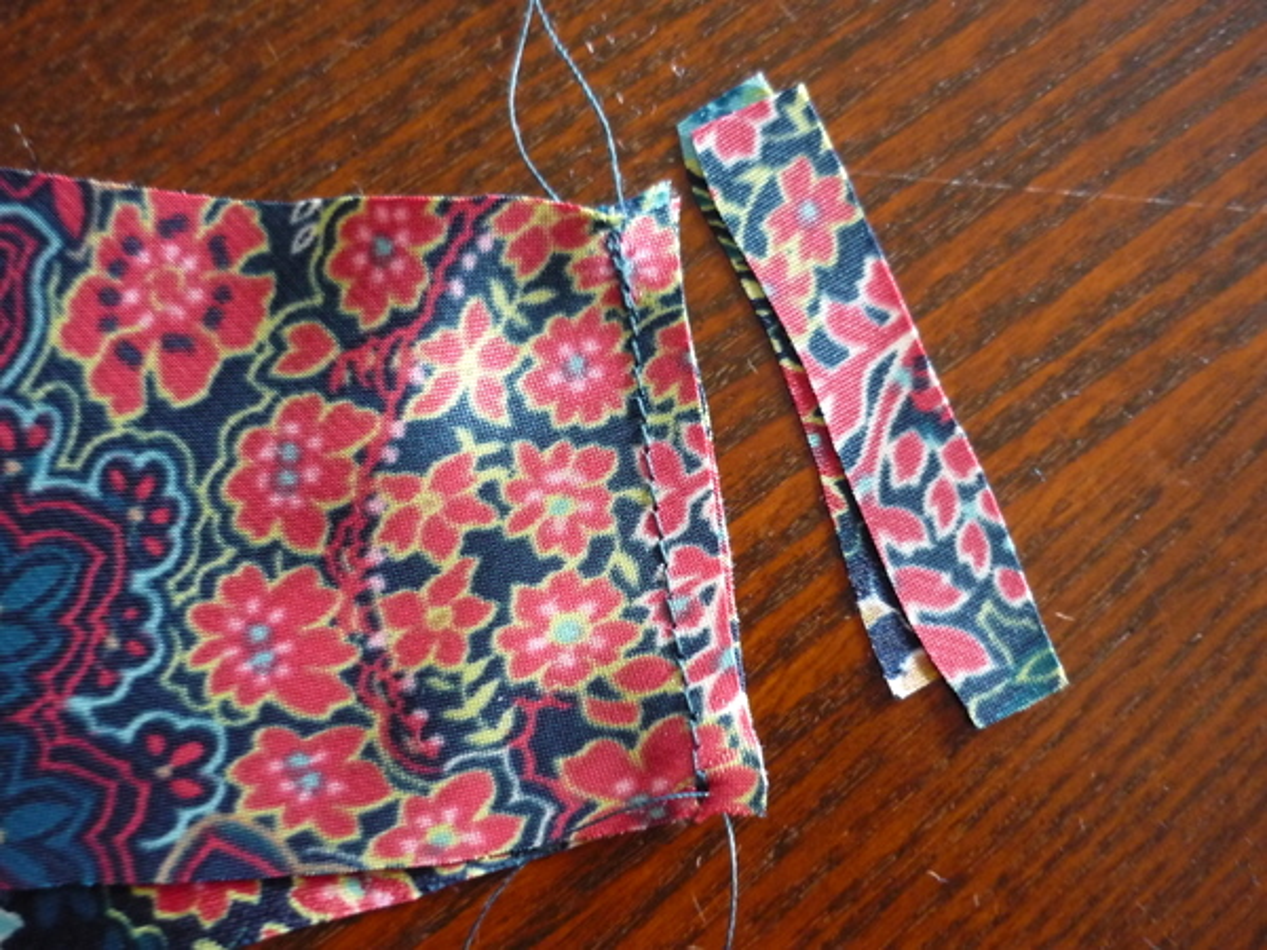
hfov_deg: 55.4
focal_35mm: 33
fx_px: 1208
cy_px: 475
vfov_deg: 42.9
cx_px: 634
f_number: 2.8
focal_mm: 5.5
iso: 400
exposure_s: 1/13
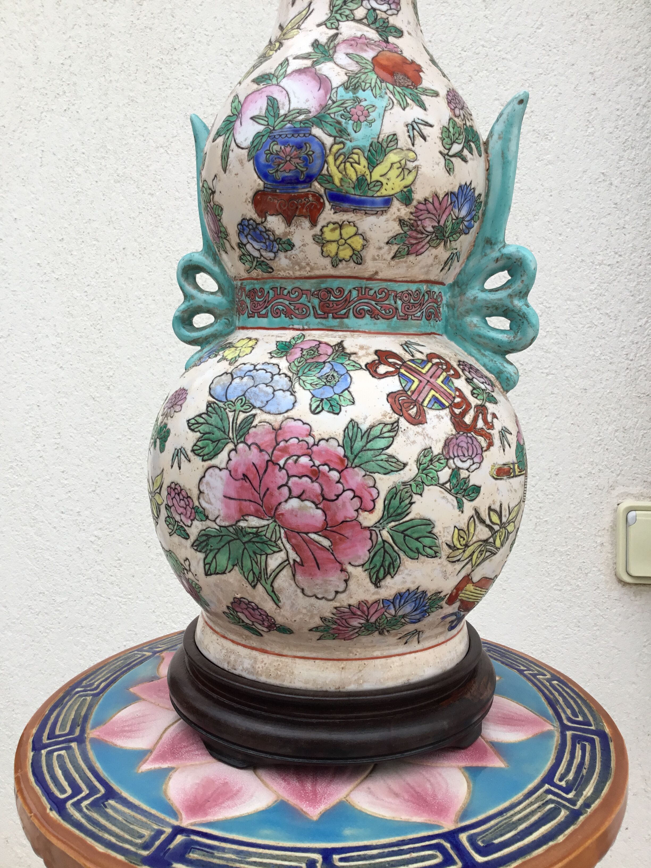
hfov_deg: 45.4
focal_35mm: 31
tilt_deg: -5.0
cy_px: 434
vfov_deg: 58.4
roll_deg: +0.2
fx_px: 777
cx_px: 326
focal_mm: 3.3
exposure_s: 1/100
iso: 32
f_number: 2.4
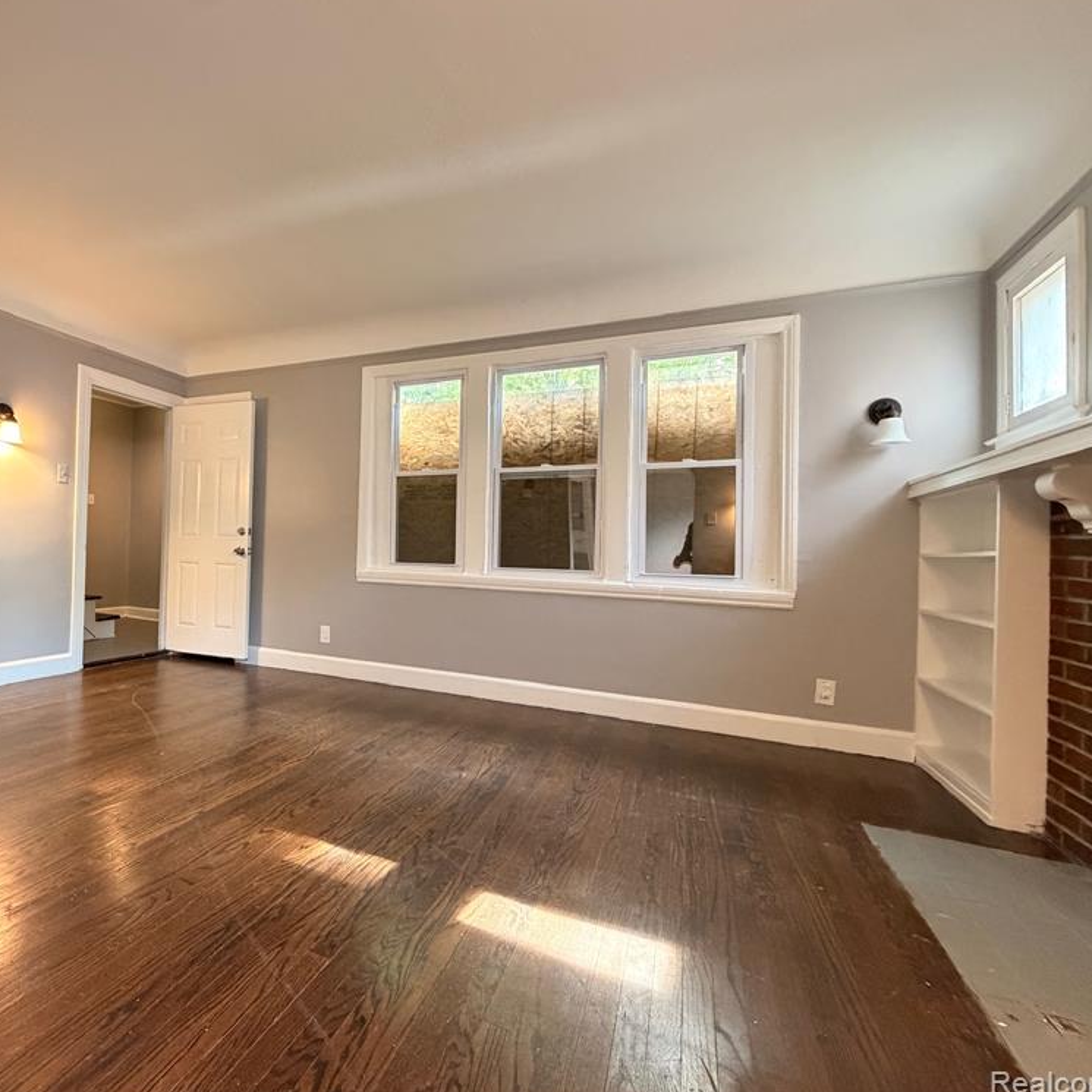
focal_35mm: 17
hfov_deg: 81.9
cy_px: 544
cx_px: 388
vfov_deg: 84.0
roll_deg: -1.5
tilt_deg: +0.3
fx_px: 607
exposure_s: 1/60
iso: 640
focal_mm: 2.22
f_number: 2.2
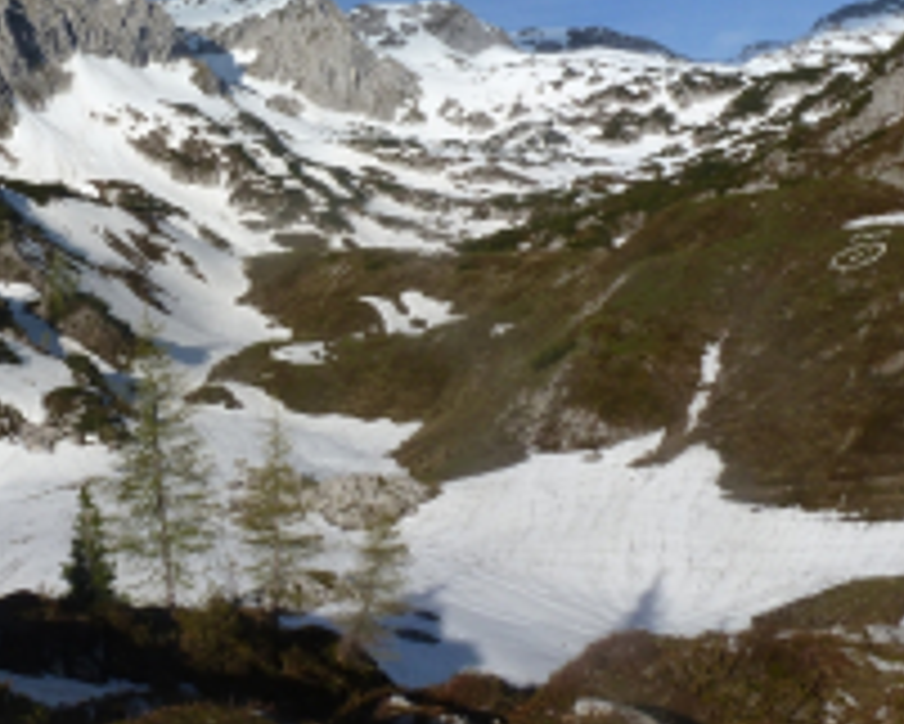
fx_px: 1124
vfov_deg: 35.0
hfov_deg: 41.4
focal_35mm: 42
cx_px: 148
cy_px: 184
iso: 100
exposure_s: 1/500
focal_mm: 4.3
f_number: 5.6
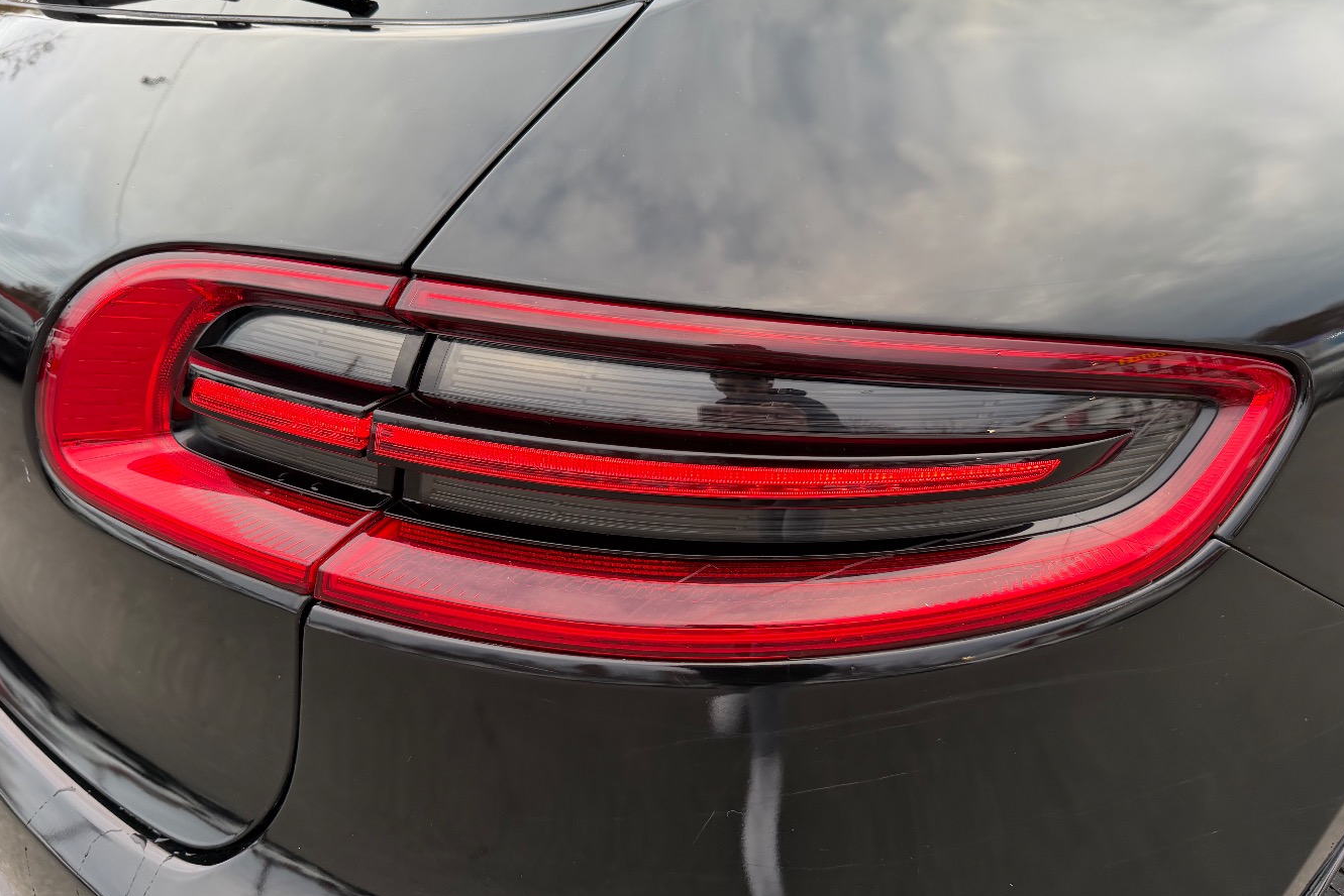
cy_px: 475
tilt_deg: -26.1
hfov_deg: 67.3
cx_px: 644
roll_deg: +3.9
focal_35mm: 27
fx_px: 1008
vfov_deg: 47.9
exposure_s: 1/121
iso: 200
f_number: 1.78
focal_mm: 6.76
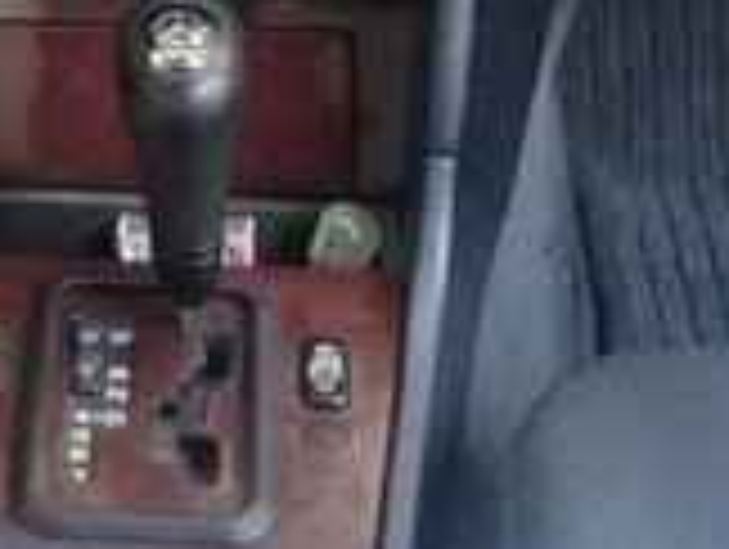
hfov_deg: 15.4
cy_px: -475
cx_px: 36
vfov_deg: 10.9
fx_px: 2657
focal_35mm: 126
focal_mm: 3.3
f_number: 2.2
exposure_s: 1/15
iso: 250
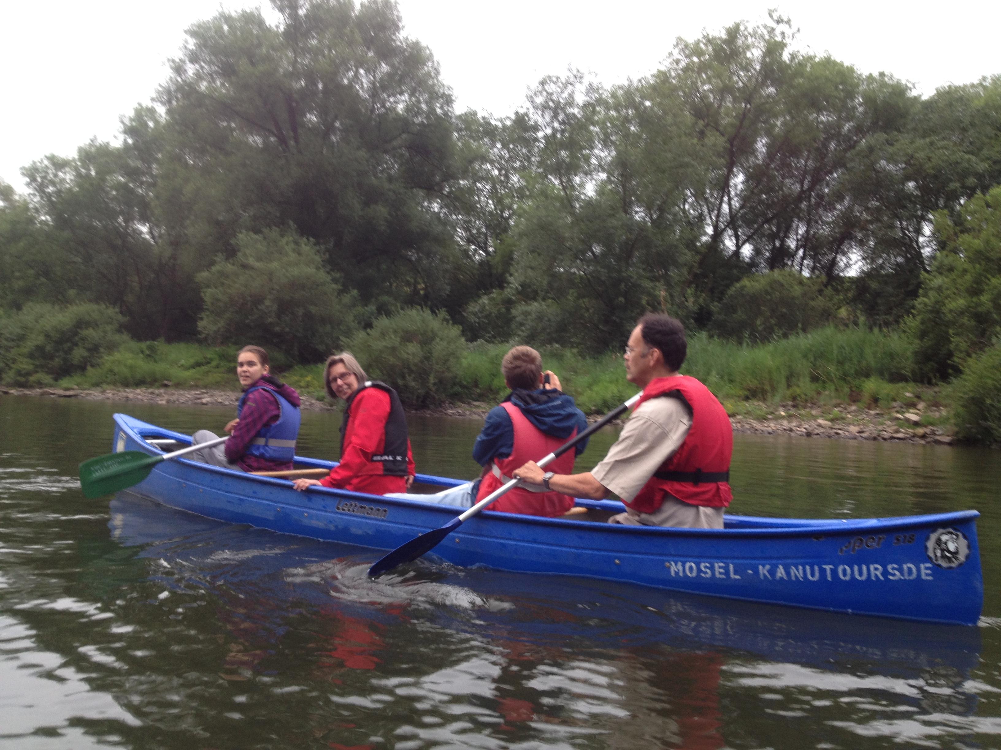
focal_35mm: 35
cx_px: 500
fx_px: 1012
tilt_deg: -5.0
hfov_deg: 52.6
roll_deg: -3.3
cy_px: 375
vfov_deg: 40.7
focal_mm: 4.28
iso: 50
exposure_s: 1/40
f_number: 2.4
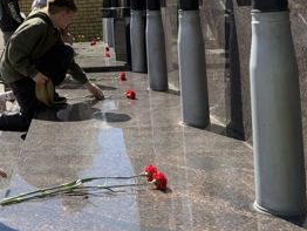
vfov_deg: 23.5
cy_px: 27
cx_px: -13
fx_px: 541
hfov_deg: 29.2
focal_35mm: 61
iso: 80
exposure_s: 1/3145
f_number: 1.78
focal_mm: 6.76
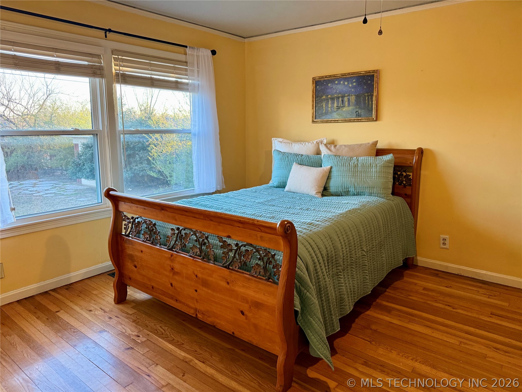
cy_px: 196
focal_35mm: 24
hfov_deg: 71.6
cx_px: 261
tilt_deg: -9.1
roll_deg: -0.1
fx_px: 362
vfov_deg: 56.8
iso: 250
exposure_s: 1/60
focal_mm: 6.76
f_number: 1.78
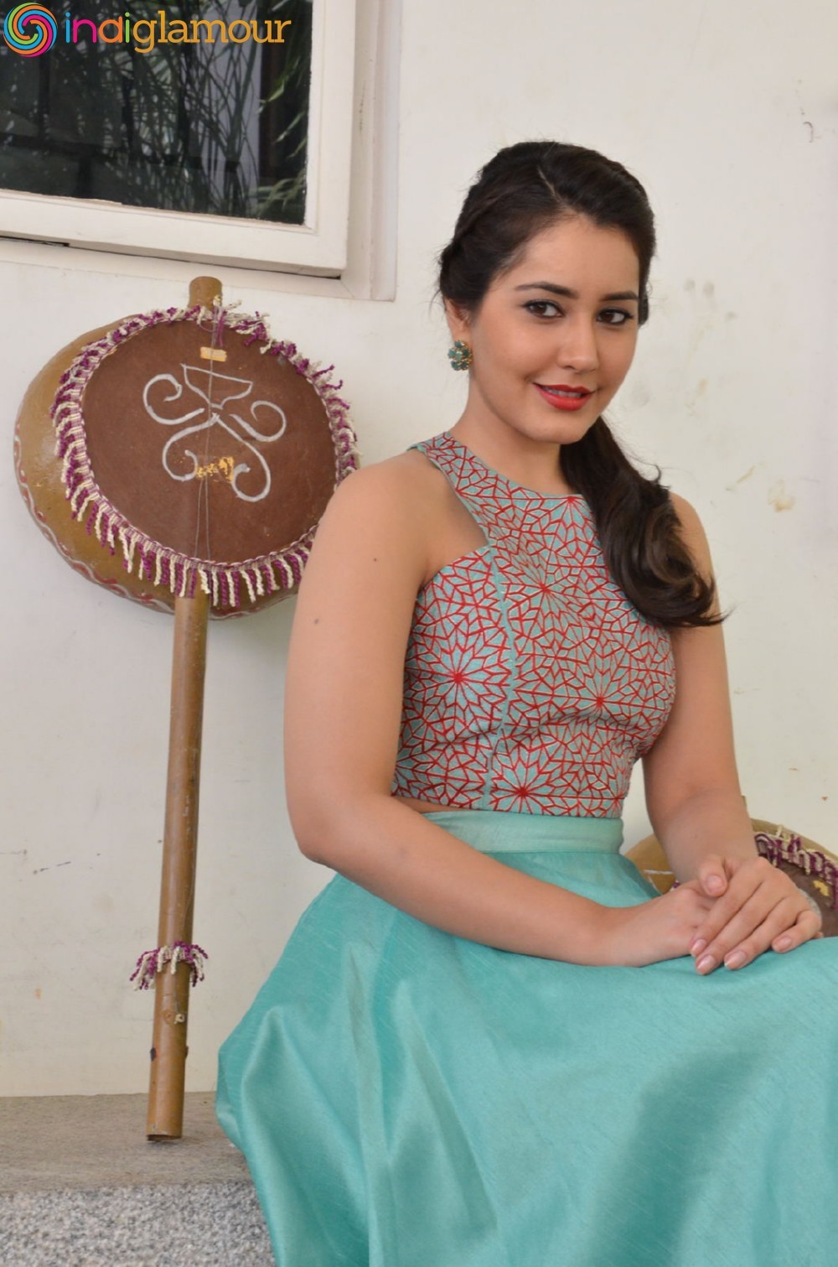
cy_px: 634
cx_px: 419
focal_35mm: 68
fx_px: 2369
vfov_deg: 29.9
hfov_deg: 20.1
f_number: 8
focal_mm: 45
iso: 2000
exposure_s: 1/125
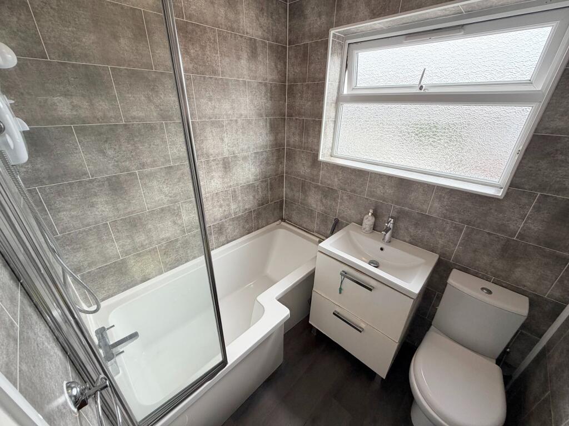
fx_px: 230
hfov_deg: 102.1
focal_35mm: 14
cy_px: 213
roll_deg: -0.9
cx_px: 284
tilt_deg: -25.1
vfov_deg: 85.7
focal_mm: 2.22
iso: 125
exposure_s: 1/121
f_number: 2.2
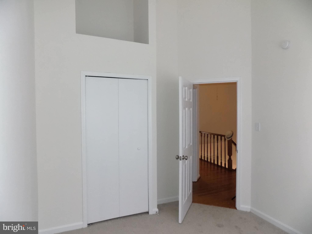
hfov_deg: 73.9
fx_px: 207
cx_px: 156
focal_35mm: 23
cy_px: 117
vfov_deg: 58.9
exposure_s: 1/30
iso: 200
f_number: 3.1
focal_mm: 4
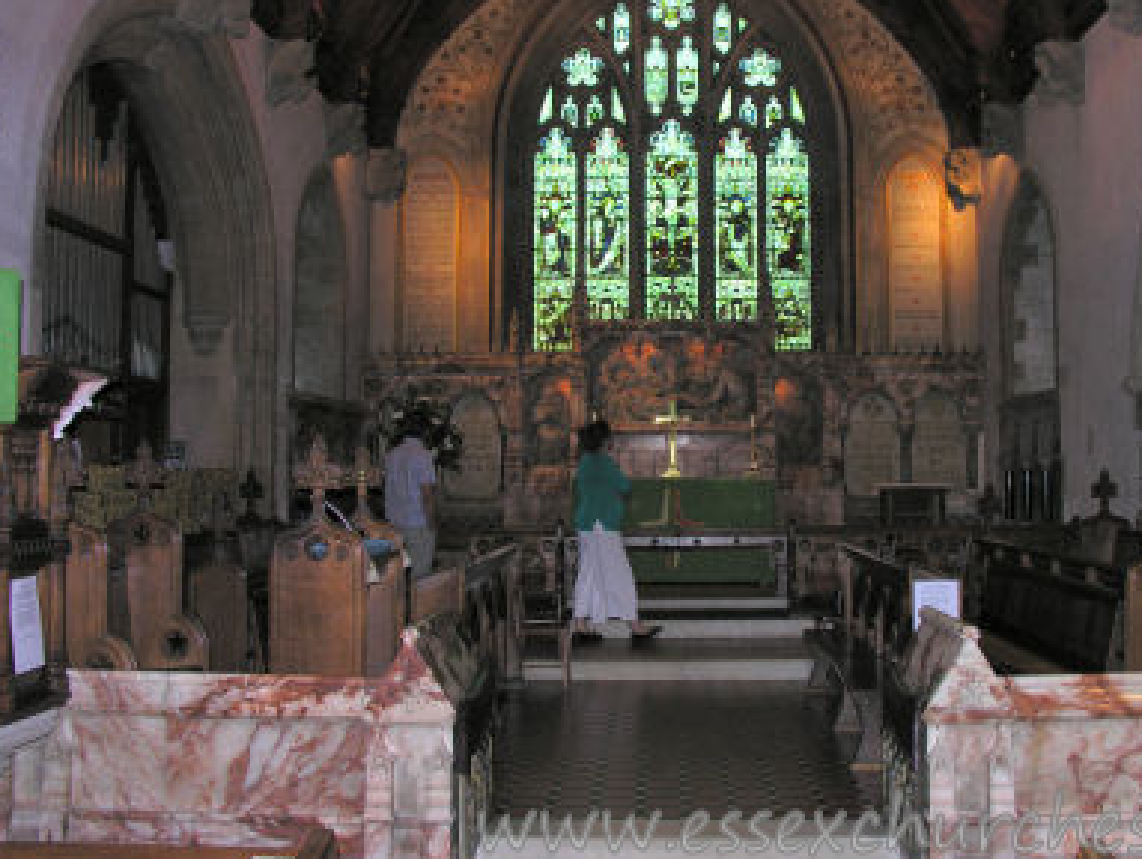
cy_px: 389
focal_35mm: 42
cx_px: 674
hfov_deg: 44.6
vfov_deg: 34.4
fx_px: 1387
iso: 127
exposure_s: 1/60.1
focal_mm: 8.9
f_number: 2.8
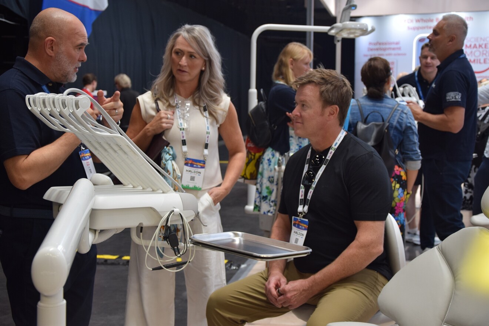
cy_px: 163
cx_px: 244
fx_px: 815
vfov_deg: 22.6
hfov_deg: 33.4
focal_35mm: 60
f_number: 5
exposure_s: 1/100
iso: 400
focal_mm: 40
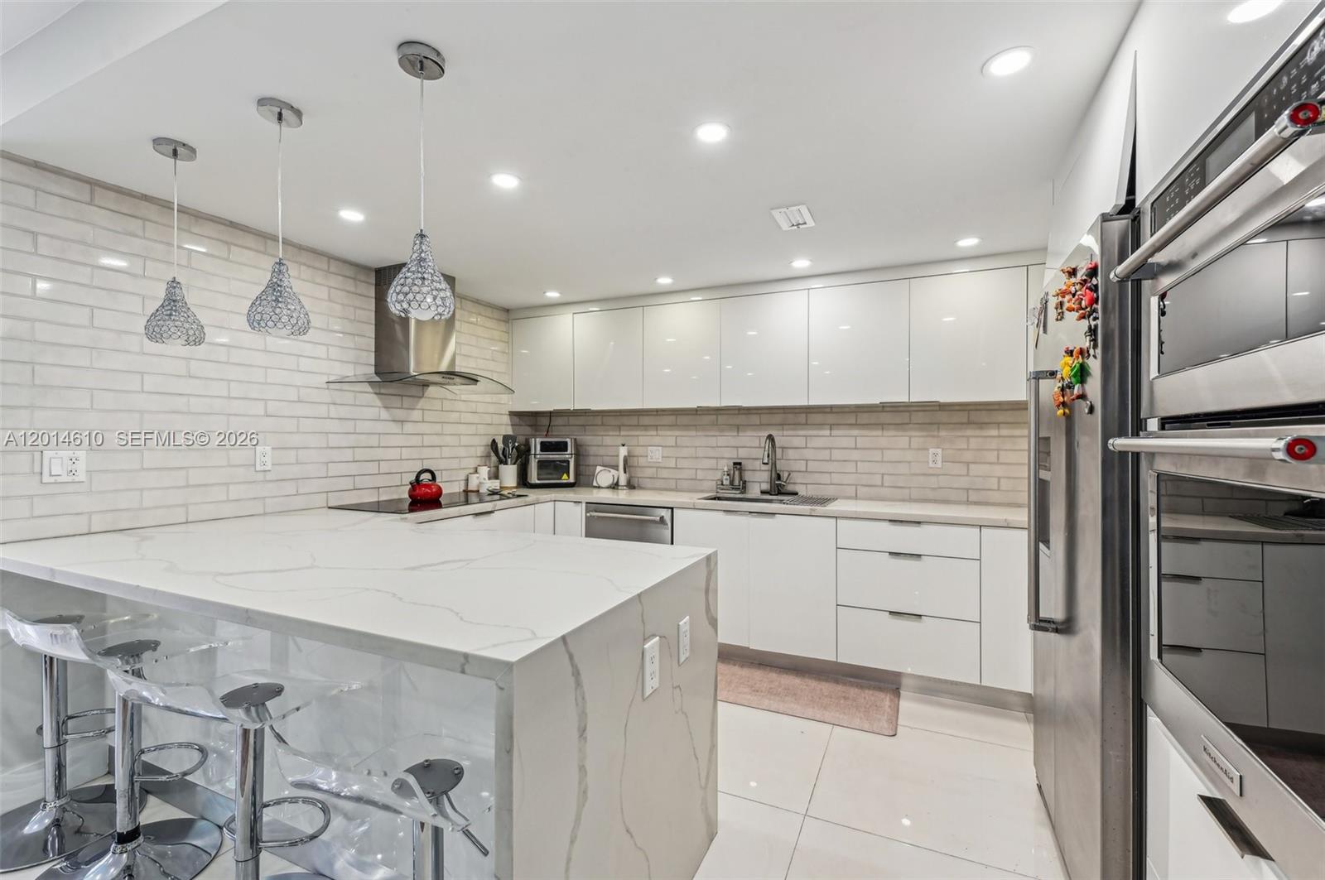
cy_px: 440
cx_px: 662
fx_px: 588
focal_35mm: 16
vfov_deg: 73.6
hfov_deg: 96.8
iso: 220
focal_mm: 16
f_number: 7.1
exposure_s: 1/15
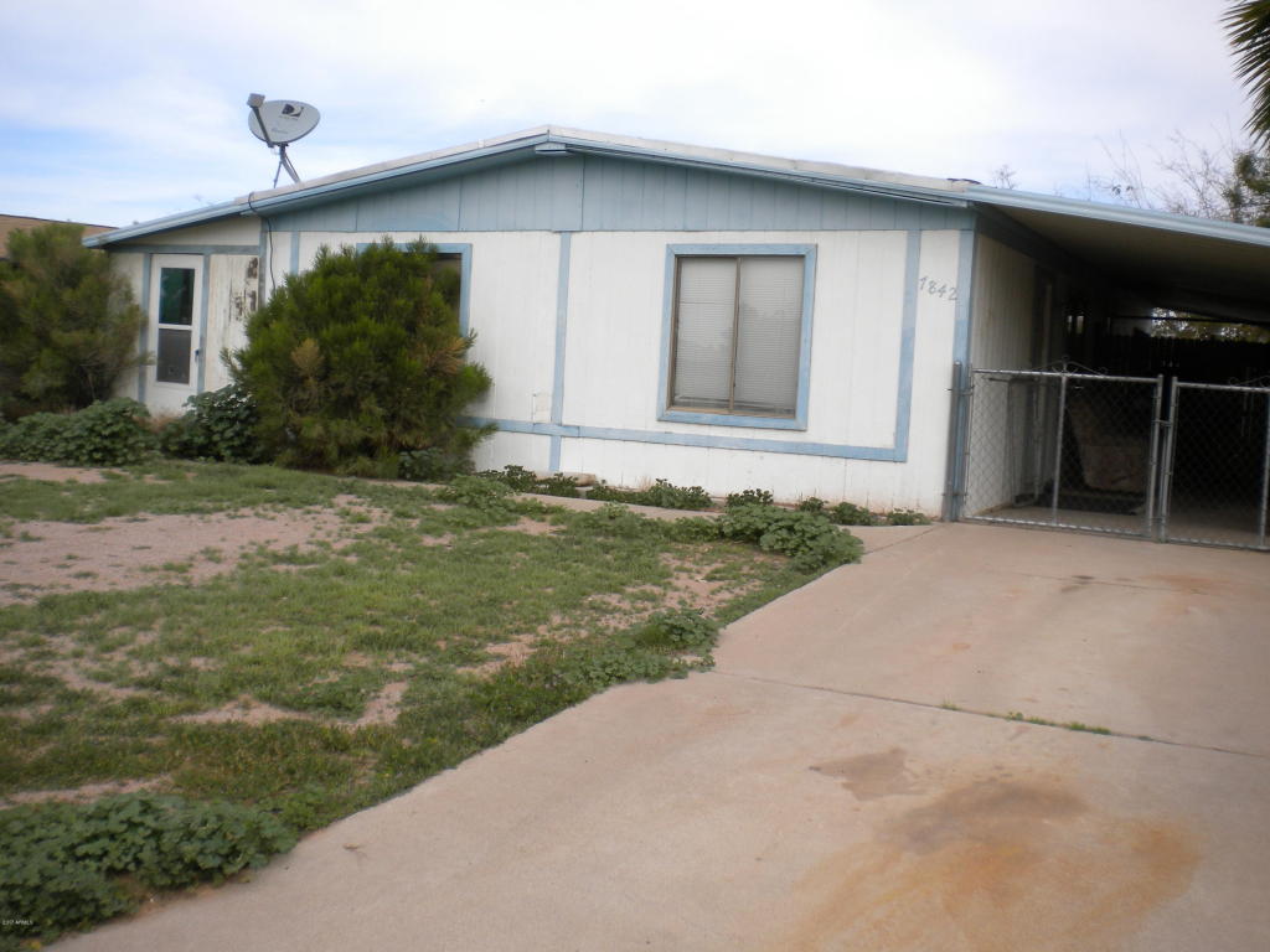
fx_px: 1284
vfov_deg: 40.7
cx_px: 635
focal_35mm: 35
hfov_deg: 52.6
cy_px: 476
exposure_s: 1/486
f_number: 4.6
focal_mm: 6.3
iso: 80
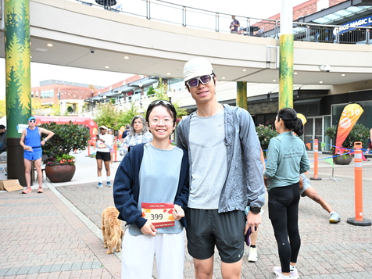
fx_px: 328
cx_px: 206
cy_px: 140
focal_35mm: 31
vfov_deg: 46.0
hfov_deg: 58.9
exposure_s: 1/320
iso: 3200
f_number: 4
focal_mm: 27.5
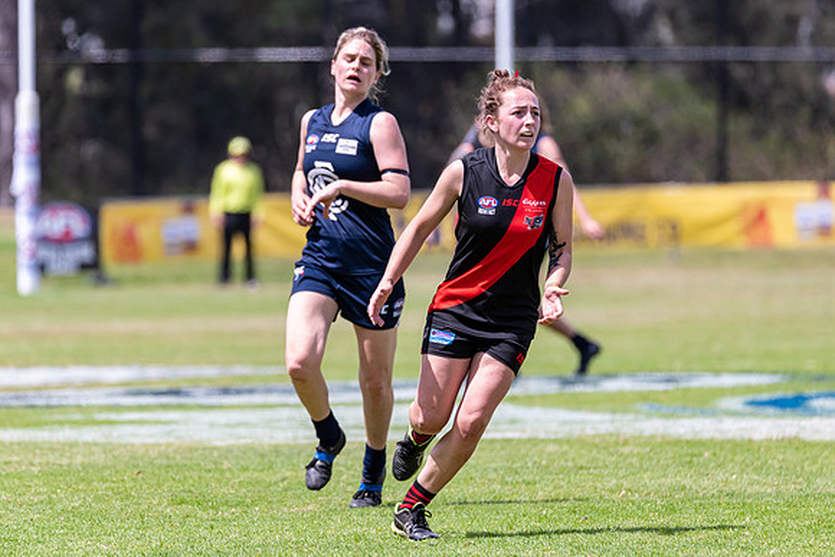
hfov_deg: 4.4
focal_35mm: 464
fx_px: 10758
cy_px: 251
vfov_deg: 3.0
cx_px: 459
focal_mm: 420
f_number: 6.3
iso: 800
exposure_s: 1/2500
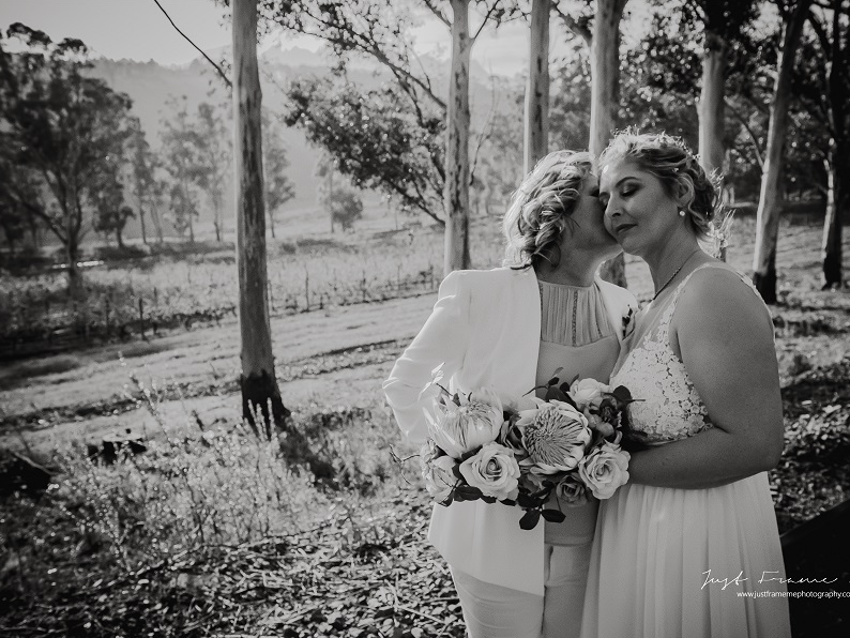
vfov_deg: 39.7
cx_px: 457
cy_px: 319
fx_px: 884
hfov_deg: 51.3
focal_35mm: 36
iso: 400
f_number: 4.5
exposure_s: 1/1000
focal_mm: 22
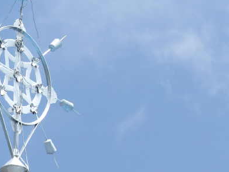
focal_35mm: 398
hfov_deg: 5.0
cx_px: 55
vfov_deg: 3.7
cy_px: 237
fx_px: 2634
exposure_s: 1/1300
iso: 100
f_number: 4
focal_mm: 27.8
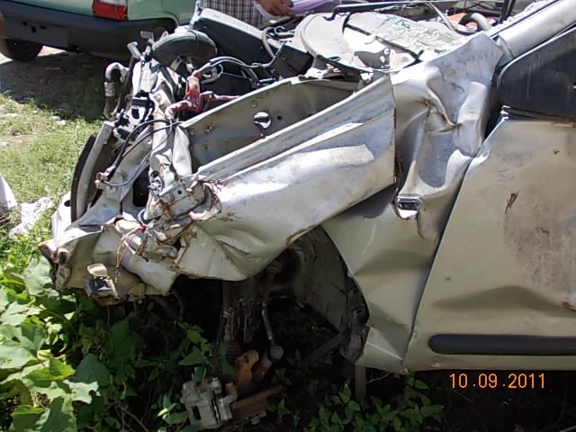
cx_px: 288
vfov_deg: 49.7
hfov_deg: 63.4
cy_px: 216
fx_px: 466
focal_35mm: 28
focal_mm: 4
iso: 80
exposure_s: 1/200
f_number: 5.4
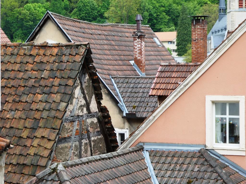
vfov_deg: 12.9
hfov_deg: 17.1
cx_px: 123
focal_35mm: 115
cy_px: 92
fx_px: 817
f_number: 5.1
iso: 100
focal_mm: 20.6
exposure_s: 1/60
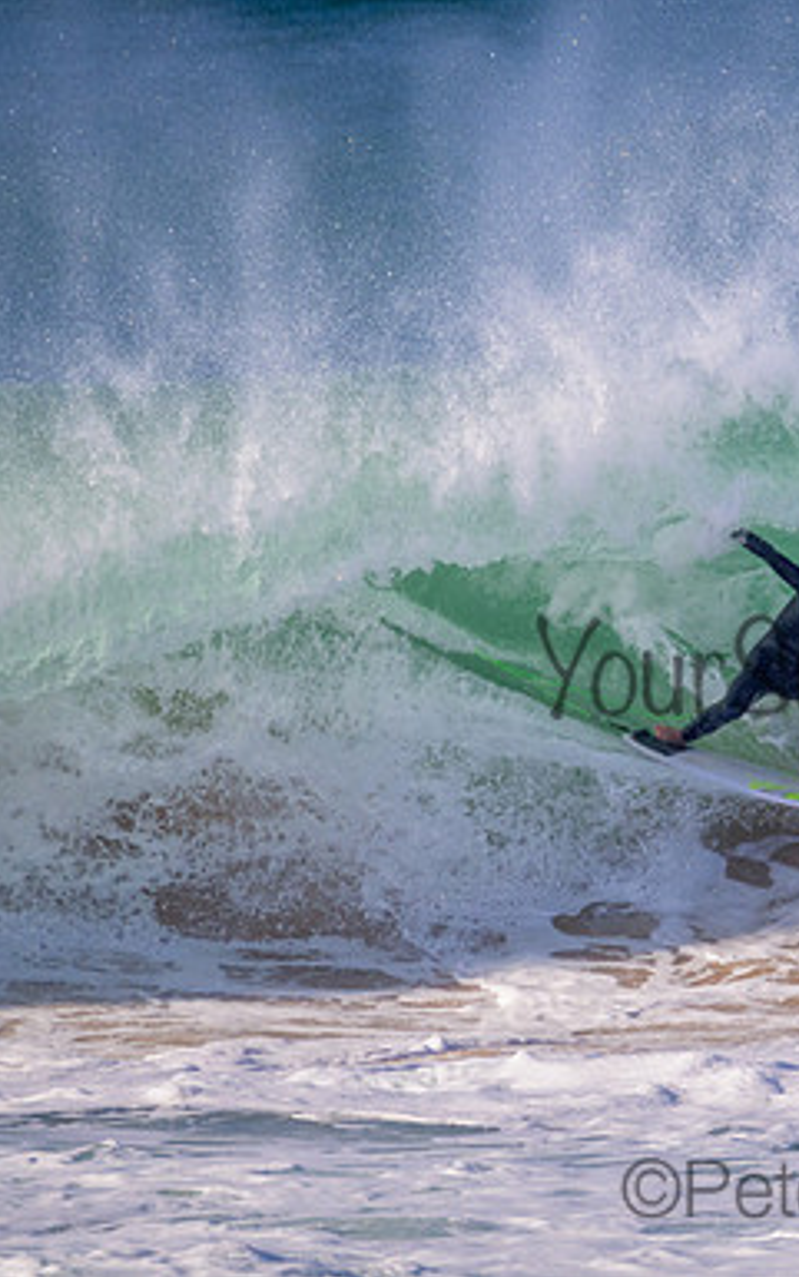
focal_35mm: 1229
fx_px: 42771
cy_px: 638
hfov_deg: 1.1
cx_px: 879
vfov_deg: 1.7
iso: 1600
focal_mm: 800
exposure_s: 1/2000
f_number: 11
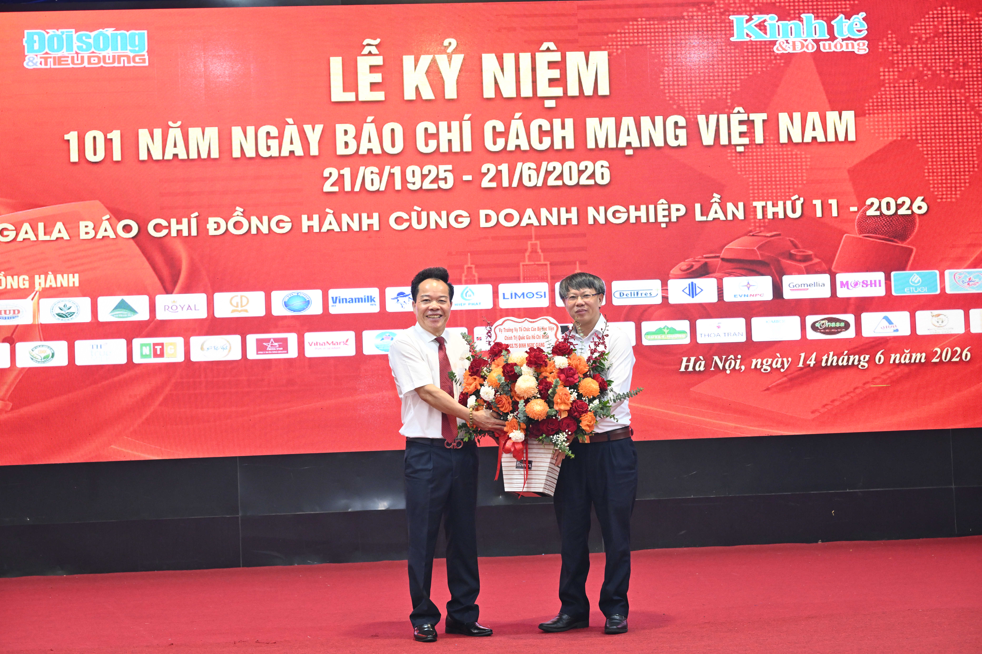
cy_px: 327
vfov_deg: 24.2
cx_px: 491
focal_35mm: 56
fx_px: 1527
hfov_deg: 35.6
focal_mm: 56
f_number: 5
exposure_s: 1/100
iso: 1600
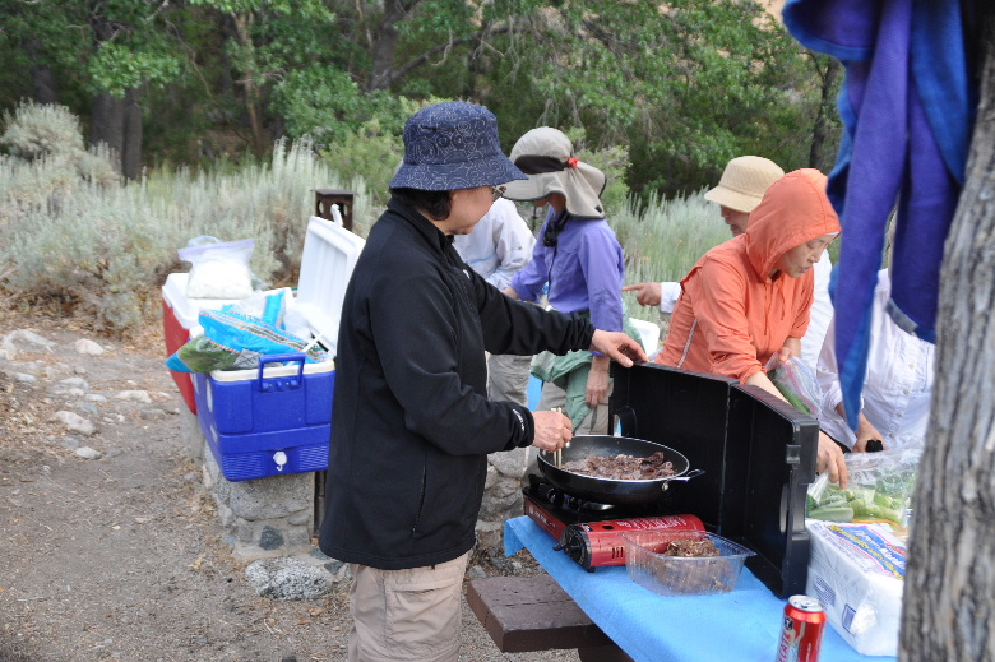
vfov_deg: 31.9
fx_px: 1160
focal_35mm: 42
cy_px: 331
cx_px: 498
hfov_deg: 46.4
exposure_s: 1/80
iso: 400
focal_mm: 28
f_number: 4.5
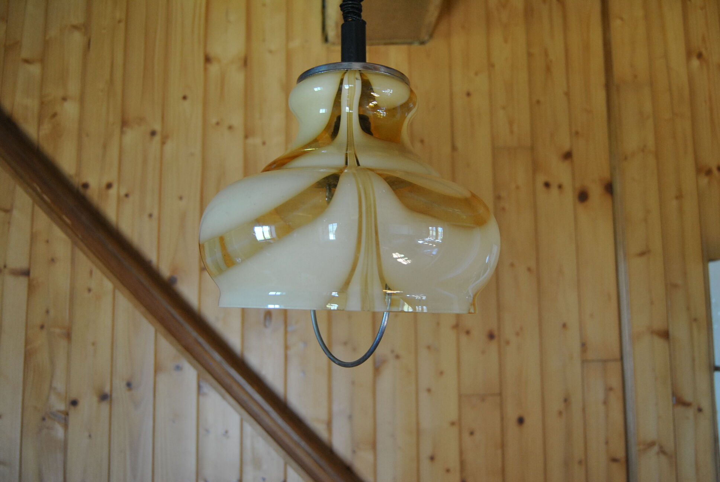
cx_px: 360
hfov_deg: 57.2
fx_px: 661
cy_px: 241
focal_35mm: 33
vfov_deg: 40.1
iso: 500
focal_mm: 22
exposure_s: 1/30
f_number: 3.5
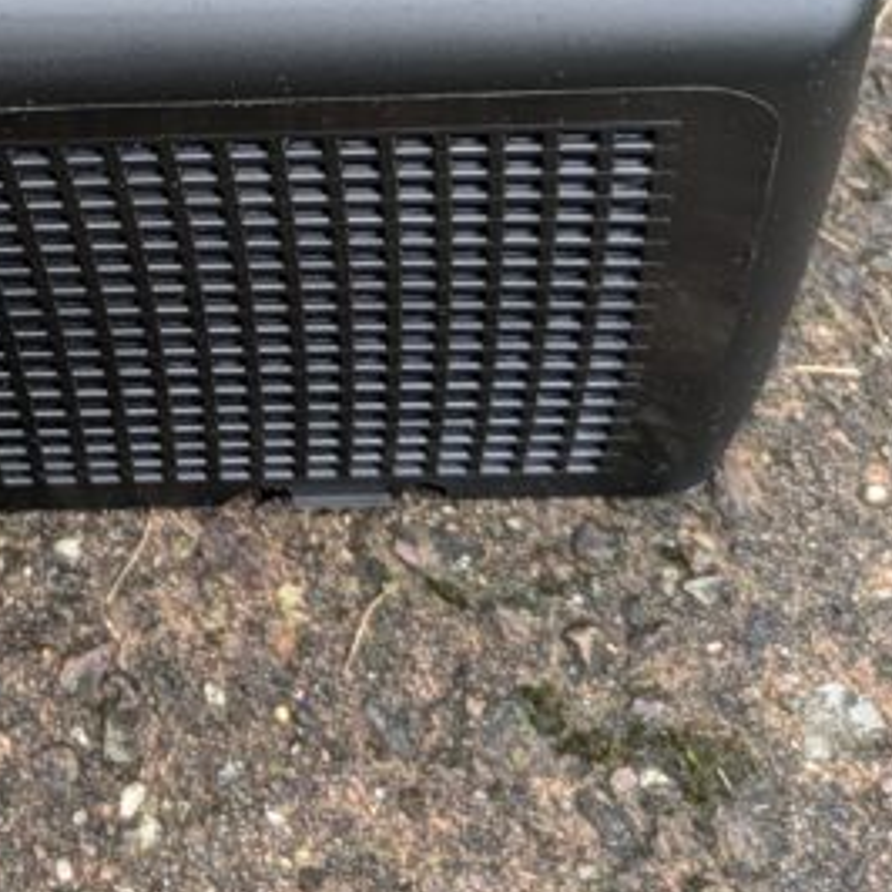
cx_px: -322
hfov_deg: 18.7
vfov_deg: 18.7
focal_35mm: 85
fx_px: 2478
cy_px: -320
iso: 51
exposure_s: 1/33.3
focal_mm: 5.43
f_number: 1.89
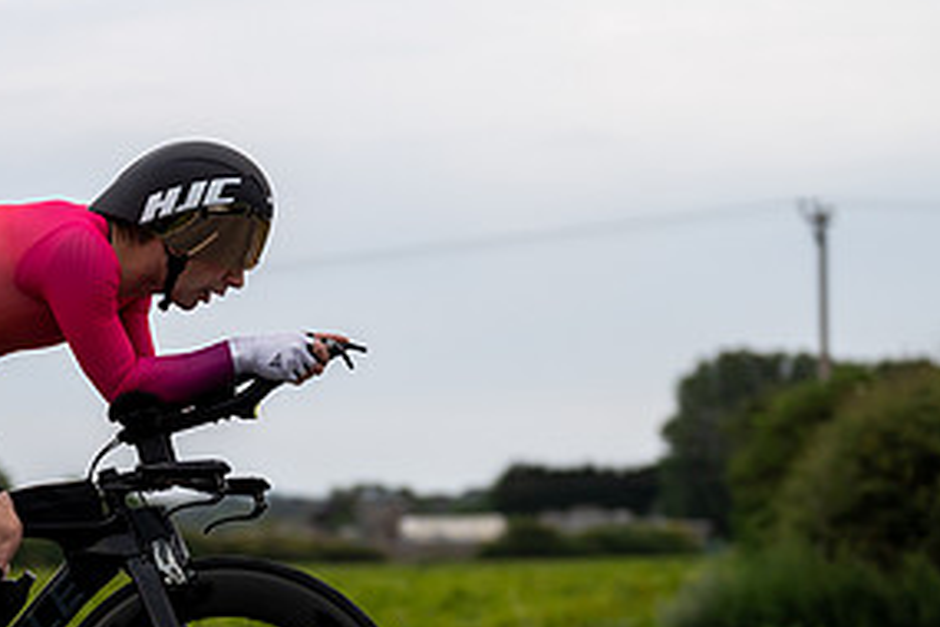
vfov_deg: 8.5
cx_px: 92
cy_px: 384
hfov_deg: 12.6
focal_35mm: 162
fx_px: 4230
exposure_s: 1/800
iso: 250
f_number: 2.8
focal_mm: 78
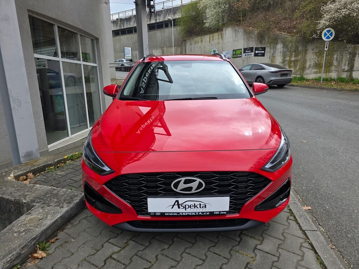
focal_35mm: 23
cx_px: 180
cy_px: 134
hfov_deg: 73.9
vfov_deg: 58.9
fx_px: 239
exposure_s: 1/348
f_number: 1.7
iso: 12
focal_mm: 6.3
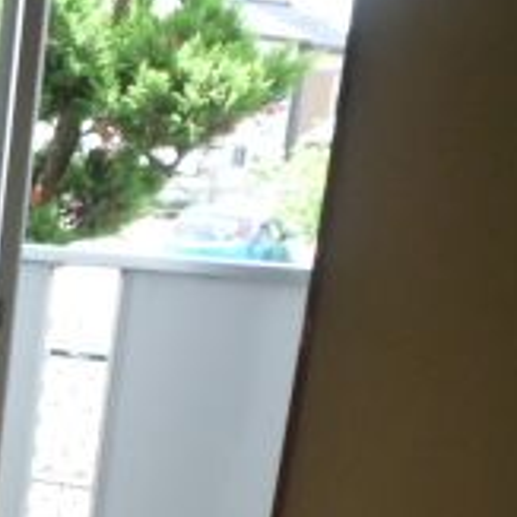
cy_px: 634
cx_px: -324
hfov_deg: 17.3
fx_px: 1470
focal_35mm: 87
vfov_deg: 18.8
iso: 160
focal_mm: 4.4
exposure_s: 1/100
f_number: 2.8
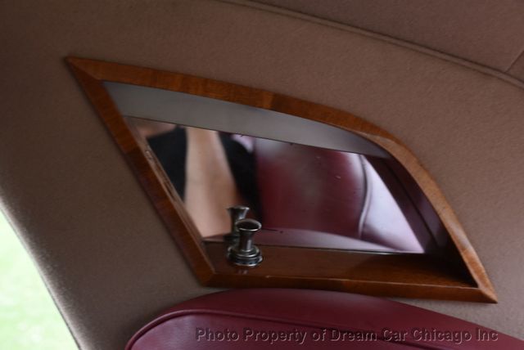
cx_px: 262
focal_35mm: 48
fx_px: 699
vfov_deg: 28.1
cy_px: 175
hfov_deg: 41.1
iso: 900
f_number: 4
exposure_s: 1/60
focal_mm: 32
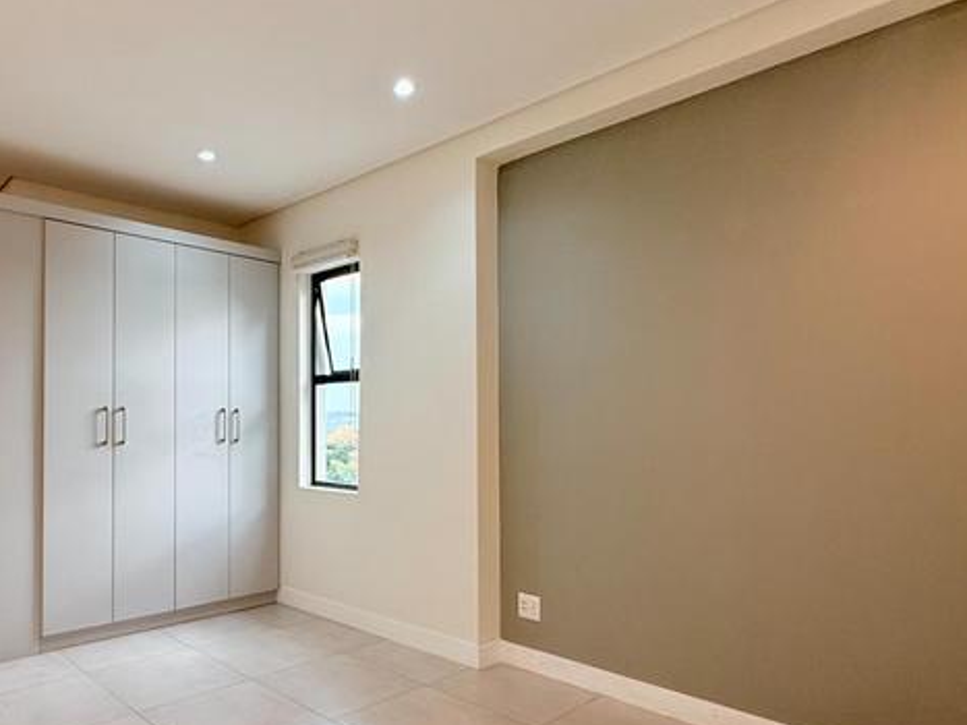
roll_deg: +0.3
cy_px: 414
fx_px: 670
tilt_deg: +0.8
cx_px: 327
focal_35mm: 24
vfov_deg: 56.6
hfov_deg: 69.7
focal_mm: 2.22
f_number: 2.2
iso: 250
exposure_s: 1/99
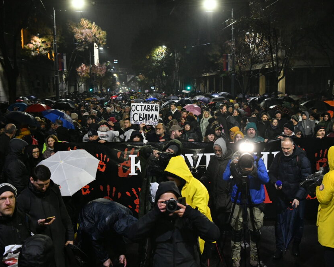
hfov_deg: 46.8
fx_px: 385
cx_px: 155
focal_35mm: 39
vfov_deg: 38.2
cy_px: 132
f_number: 4
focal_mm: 34
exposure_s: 1/500
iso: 6400
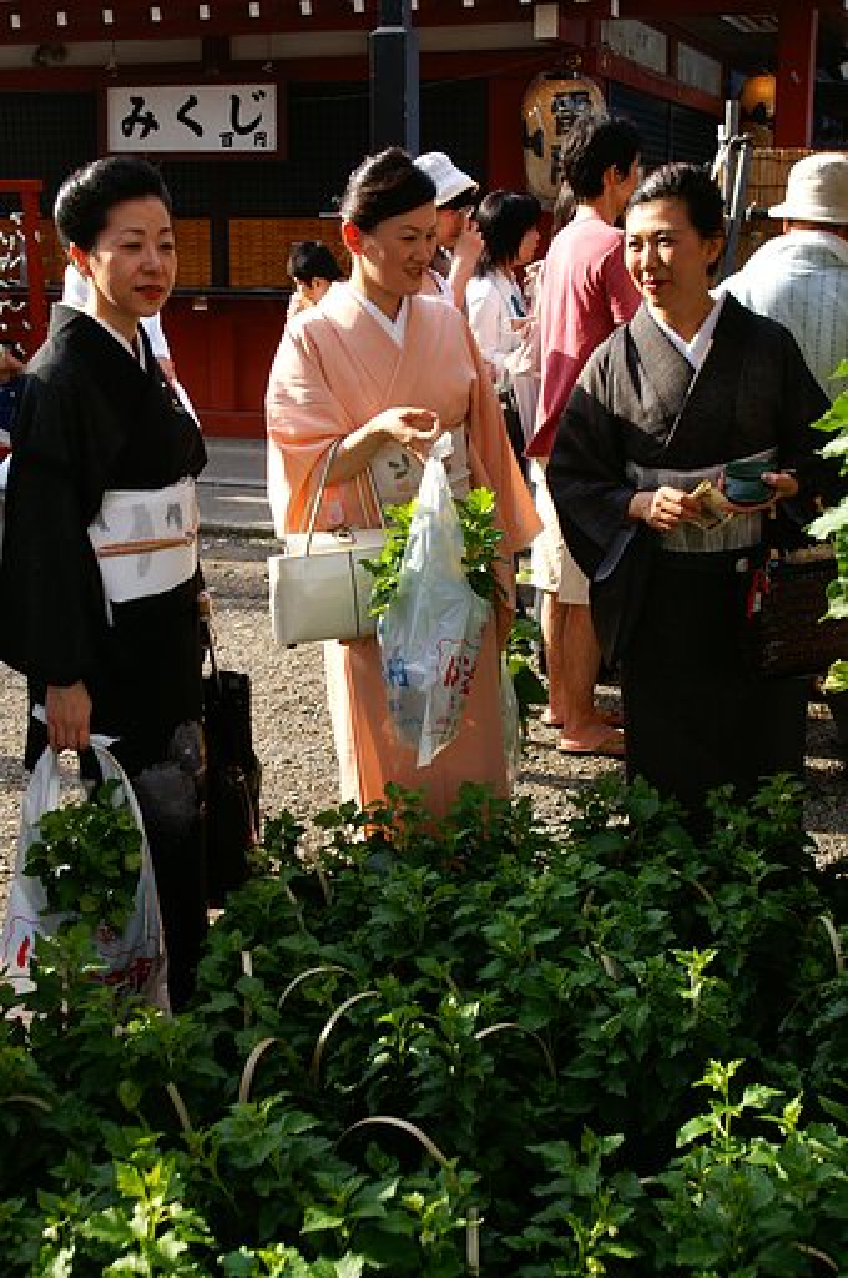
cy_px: 639
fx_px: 1488
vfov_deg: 46.5
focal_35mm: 42
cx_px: 424
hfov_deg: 31.8
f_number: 7.1
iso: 200
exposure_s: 1/200
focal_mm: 28
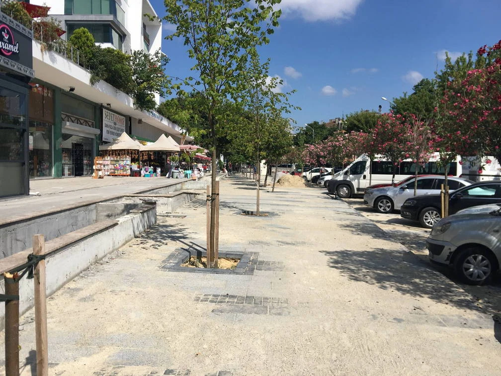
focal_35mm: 29
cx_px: 250
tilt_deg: +0.1
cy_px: 188
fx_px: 420
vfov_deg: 48.2
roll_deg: -0.8
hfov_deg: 61.7
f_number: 2.2
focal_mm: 4.15
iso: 25
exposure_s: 1/2331
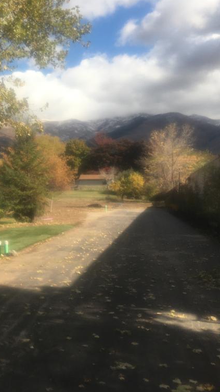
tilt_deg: +0.9
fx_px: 446
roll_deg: +0.9
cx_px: 12
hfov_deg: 26.5
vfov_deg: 47.4
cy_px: 194
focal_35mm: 43
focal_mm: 4.15
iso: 25
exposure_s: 1/916
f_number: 2.2
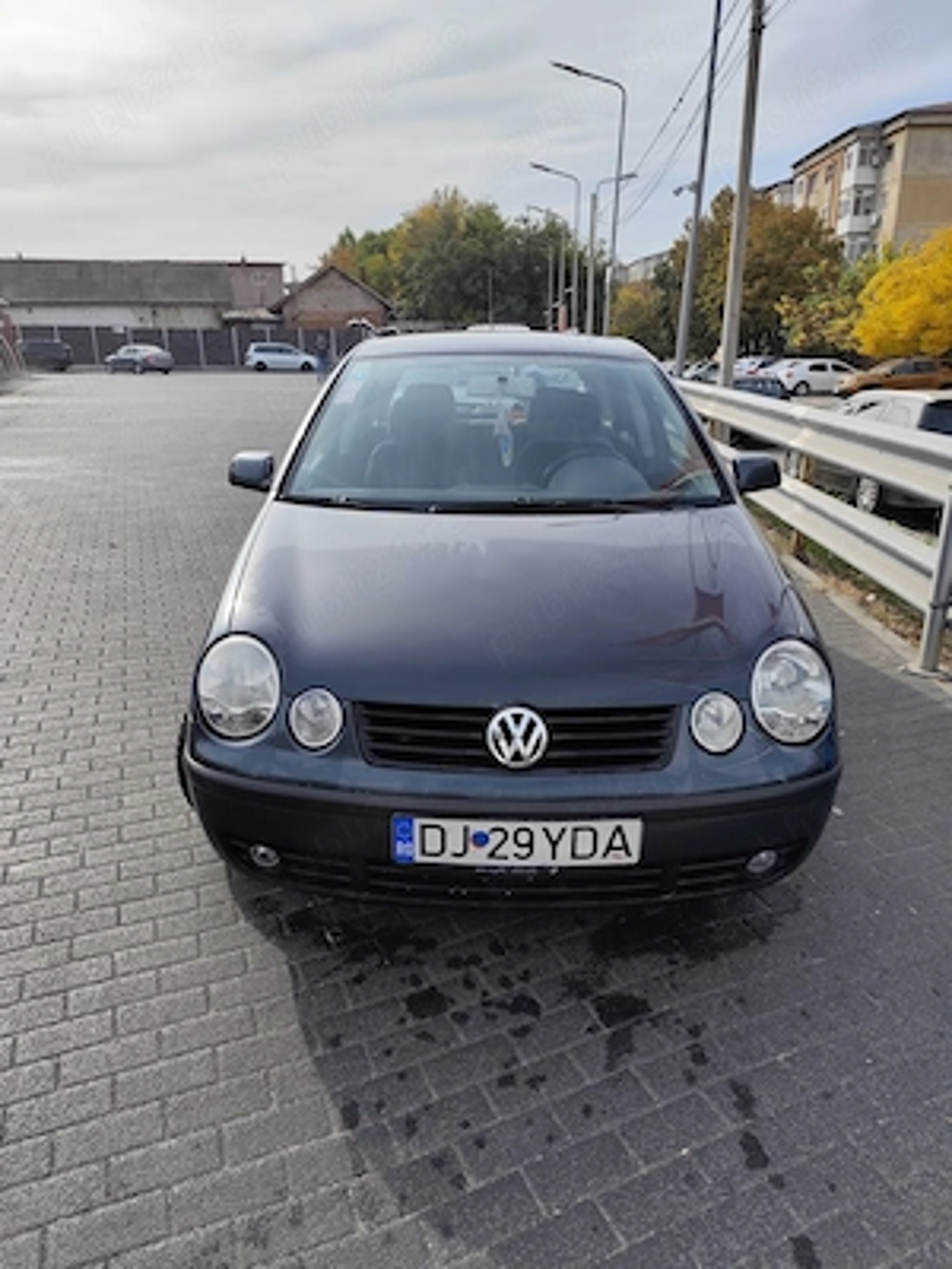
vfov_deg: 73.9
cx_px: 476
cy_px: 634
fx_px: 843
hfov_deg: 58.9
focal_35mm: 23
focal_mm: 6.19
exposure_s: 1/1672
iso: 50
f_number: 1.65
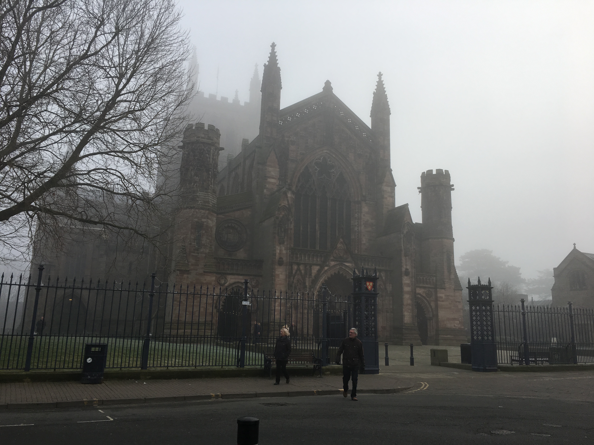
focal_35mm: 29
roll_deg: -3.3
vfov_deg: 48.2
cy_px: 222
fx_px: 498
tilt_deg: +14.1
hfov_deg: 61.7
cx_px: 297
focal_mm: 4.15
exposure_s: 1/693
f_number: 2.2
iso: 25
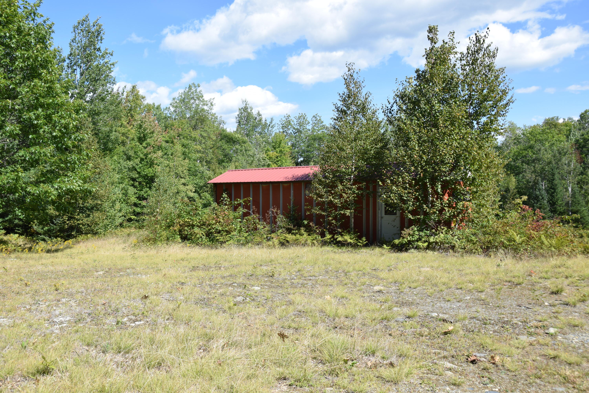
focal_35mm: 33
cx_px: 294
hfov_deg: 57.2
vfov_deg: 40.0
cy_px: 196
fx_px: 540
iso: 200
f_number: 9
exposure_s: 1/320
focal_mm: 22
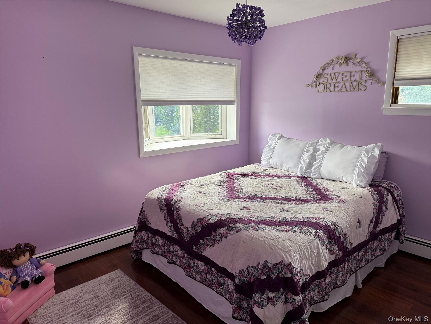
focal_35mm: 24
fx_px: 299
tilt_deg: -10.6
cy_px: 162
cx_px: 216
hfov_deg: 71.6
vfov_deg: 56.8
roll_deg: +0.3
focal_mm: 6.76
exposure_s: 1/120
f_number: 1.78
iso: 125
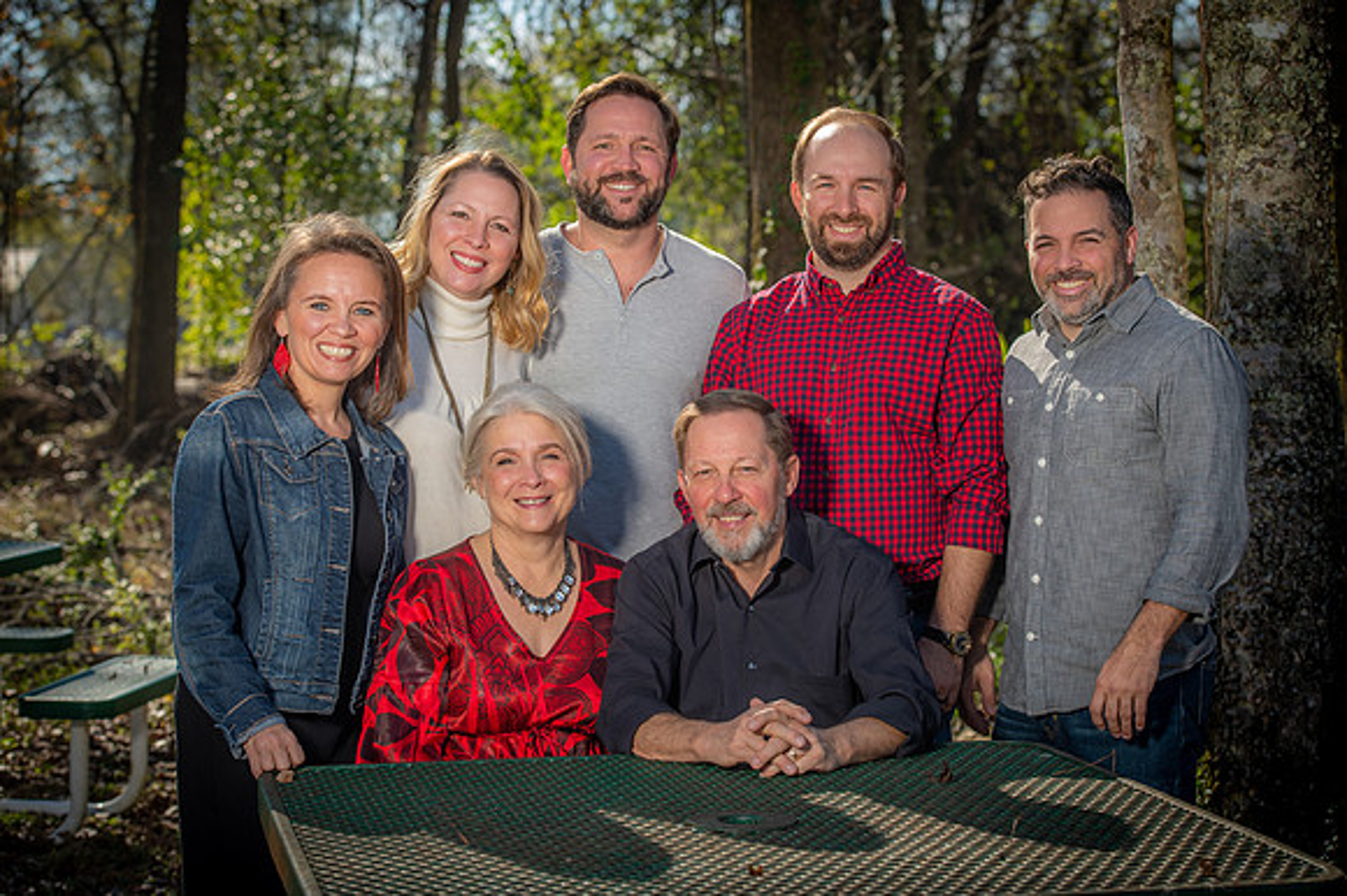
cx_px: 674
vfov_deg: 17.5
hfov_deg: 26.0
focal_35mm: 78
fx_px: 2917
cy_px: 448
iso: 50
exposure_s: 1/250
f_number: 5.6
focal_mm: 78
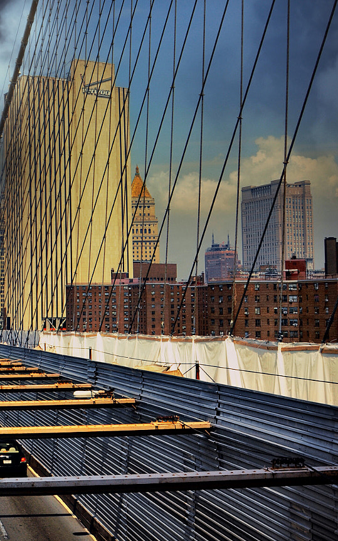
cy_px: 241
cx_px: -75
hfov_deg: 23.1
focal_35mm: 51
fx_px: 751
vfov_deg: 39.5
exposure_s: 1/200
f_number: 7.1
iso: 200
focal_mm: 18
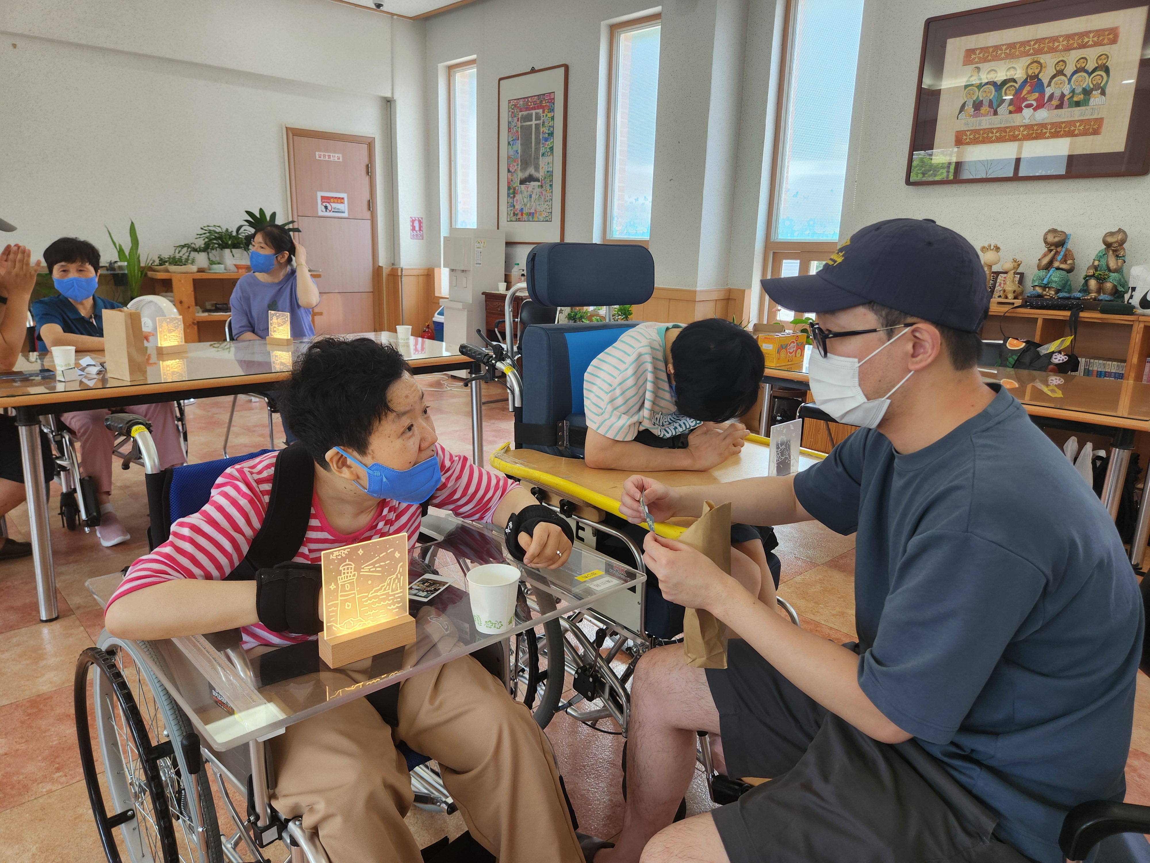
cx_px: 575
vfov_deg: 58.9
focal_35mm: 23
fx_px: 764
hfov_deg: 73.9
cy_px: 432
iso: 80
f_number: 1.8
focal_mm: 5.4
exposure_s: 1/120
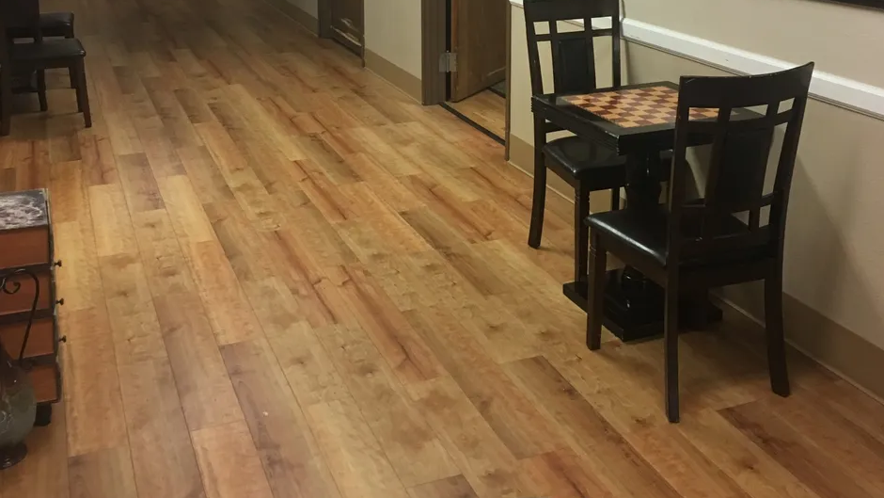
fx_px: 1008
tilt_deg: -11.8
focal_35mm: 43
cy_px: 52
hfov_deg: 47.3
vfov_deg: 26.8
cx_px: 450
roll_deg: +0.9
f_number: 2.2
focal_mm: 4.2
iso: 100
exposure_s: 1/30
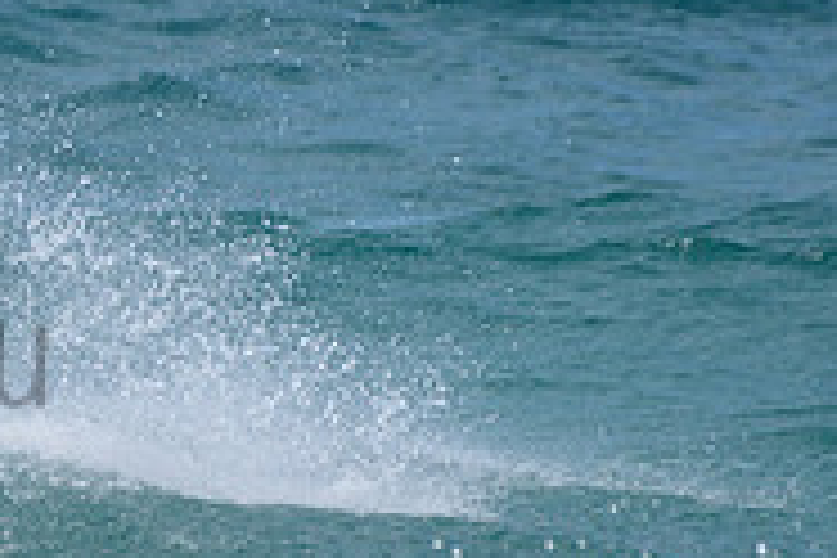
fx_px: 44567
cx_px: -432
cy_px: 168
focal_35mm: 1917
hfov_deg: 1.1
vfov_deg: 0.7
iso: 80
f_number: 5.6
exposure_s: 1/2000
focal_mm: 500
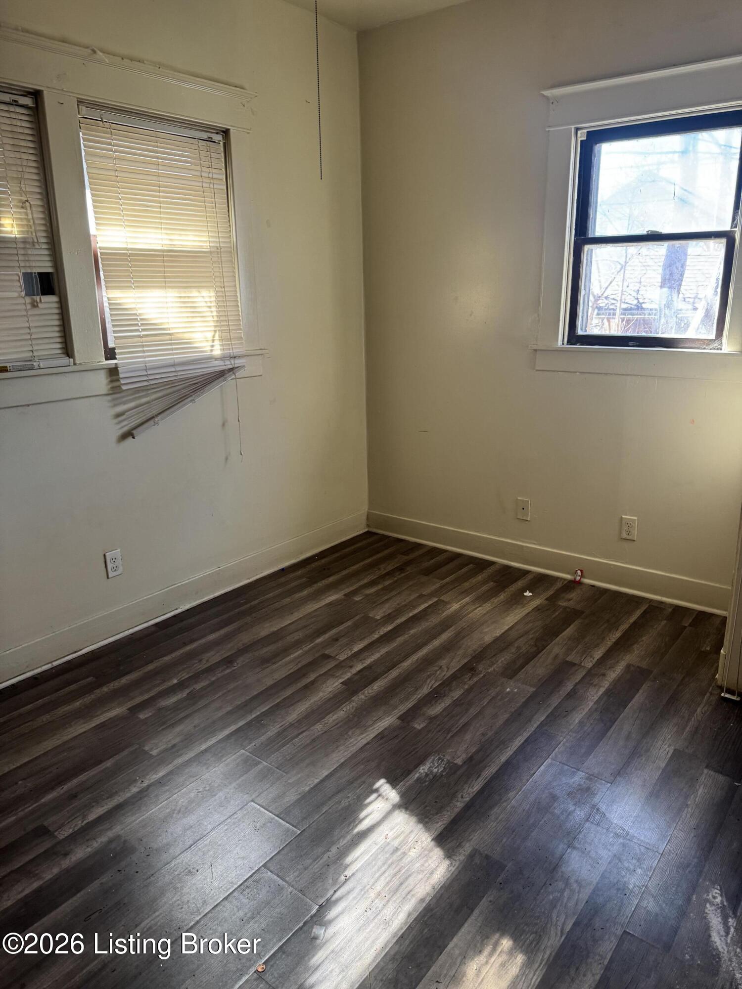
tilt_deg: -14.8
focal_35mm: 24
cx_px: 371
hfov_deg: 56.8
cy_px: 494
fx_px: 686
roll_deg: +2.9
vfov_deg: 71.6
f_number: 1.78
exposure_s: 1/80
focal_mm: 6.76
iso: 200
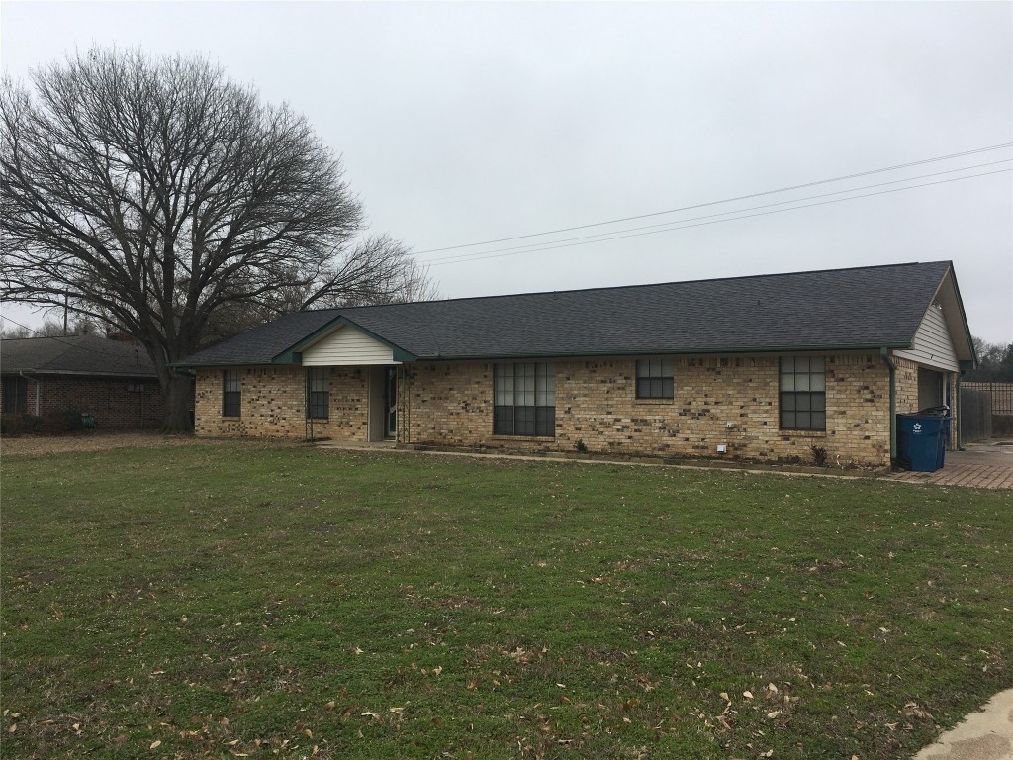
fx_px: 849
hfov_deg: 61.7
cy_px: 380
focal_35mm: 29
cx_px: 506
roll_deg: -0.7
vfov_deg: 48.2
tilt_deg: +4.0
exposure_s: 1/1304
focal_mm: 4.15
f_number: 2.2
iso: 25
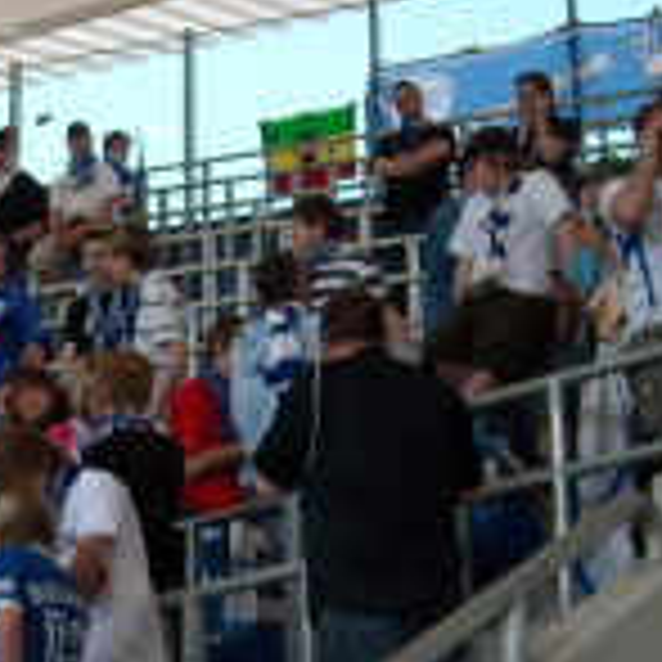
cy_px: 358
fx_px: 2272
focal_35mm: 105
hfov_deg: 15.8
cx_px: -167
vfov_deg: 16.6
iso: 64
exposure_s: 1/250
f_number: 2.8
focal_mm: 5.7
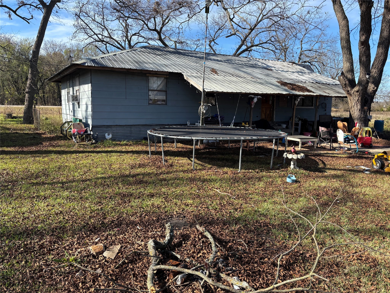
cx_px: 195
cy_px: 146
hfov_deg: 67.3
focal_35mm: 26
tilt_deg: -7.5
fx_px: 293
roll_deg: -1.2
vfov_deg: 53.1
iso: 50
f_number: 1.6
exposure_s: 1/1205
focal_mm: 5.96
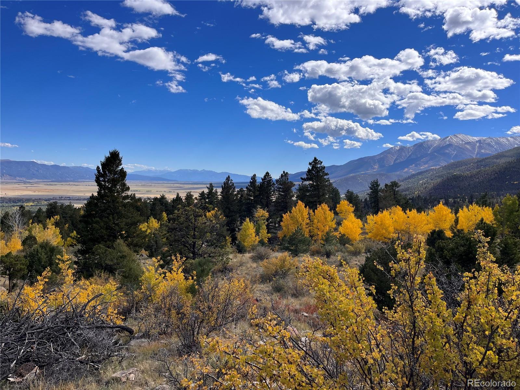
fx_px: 391
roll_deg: -2.7
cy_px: 195
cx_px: 260
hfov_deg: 67.3
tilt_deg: -3.6
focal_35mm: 26
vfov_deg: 53.1
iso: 50
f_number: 1.6
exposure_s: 1/4149
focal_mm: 5.1
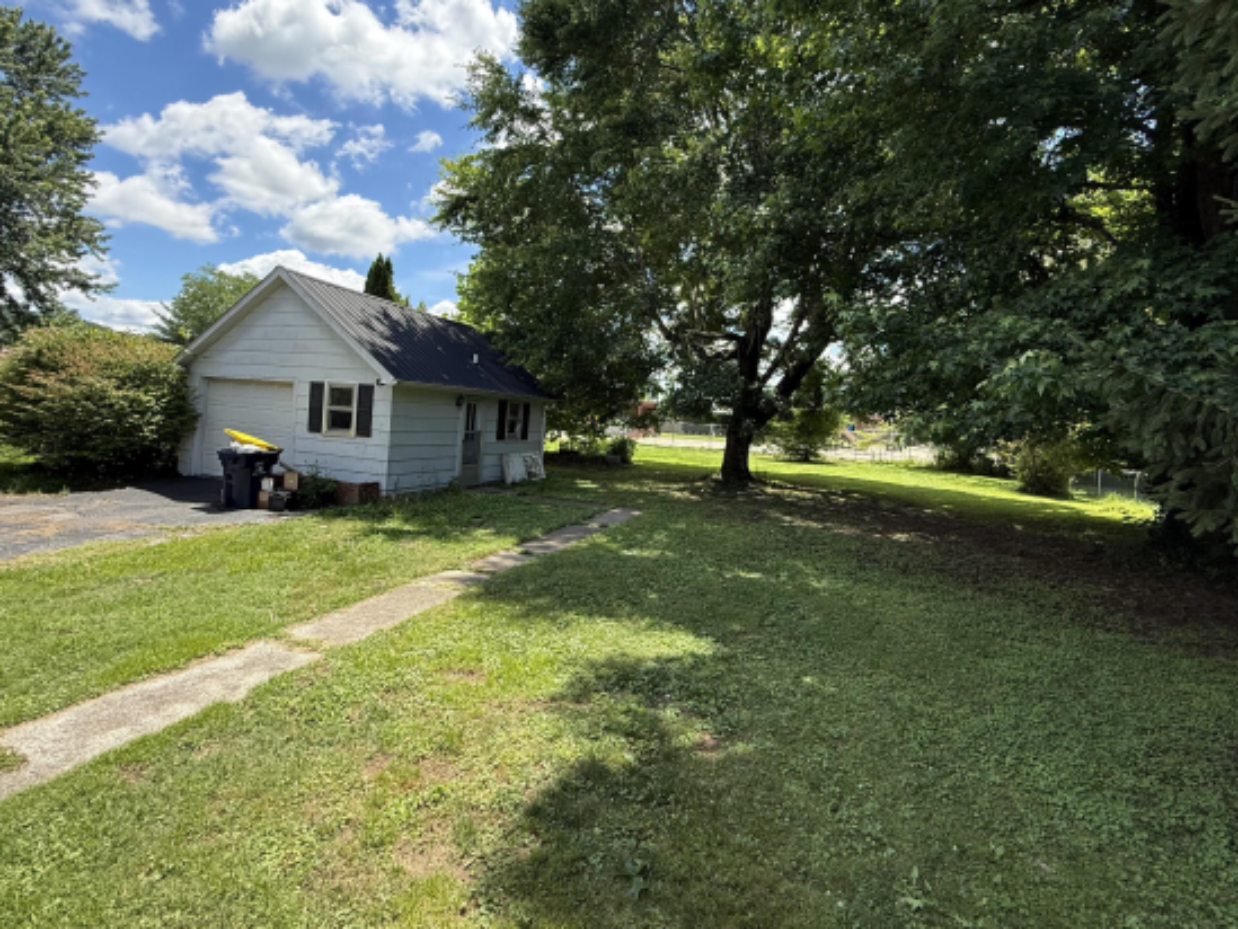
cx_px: 608
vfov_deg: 74.4
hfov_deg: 91.0
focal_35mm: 17
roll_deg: -4.4
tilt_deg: +1.7
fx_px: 608
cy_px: 401
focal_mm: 2.22
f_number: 2.2
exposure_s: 1/679
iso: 64
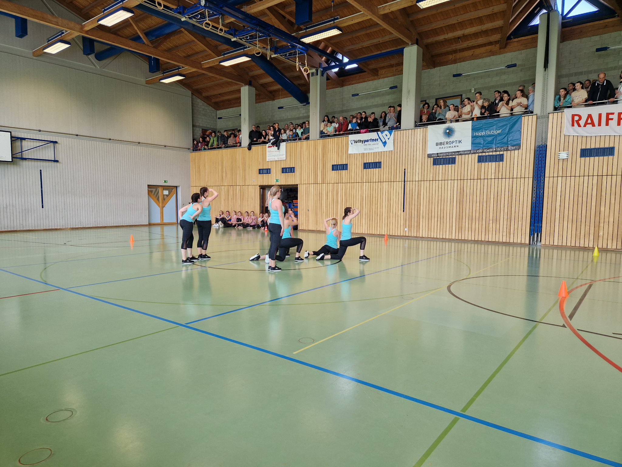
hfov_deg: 73.9
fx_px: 413
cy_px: 234
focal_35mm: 23
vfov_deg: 58.9
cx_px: 311
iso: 100
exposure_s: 1/100
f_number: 1.8
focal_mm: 5.4
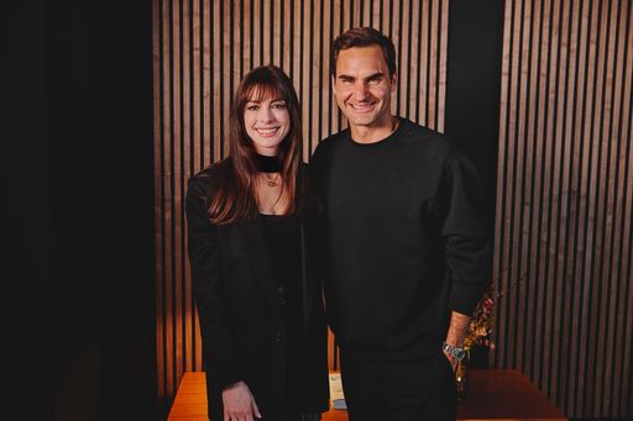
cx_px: 316
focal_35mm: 40
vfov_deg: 33.4
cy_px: 210
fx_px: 703
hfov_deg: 48.5
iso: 2500
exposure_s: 1/250
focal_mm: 40
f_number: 2.8
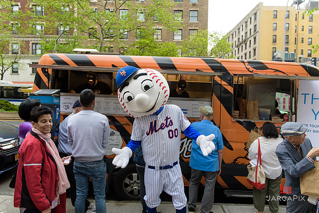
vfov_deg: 48.0
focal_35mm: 27
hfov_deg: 67.4
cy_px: 106
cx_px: 160
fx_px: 239
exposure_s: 1/250
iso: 200
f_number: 4
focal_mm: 27
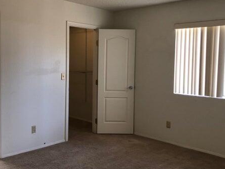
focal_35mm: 40
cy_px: 75
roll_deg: -0.2
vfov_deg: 35.9
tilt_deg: -4.8
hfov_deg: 46.6
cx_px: 93
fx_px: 260
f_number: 1.8
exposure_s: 1/40
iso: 25
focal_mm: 3.99
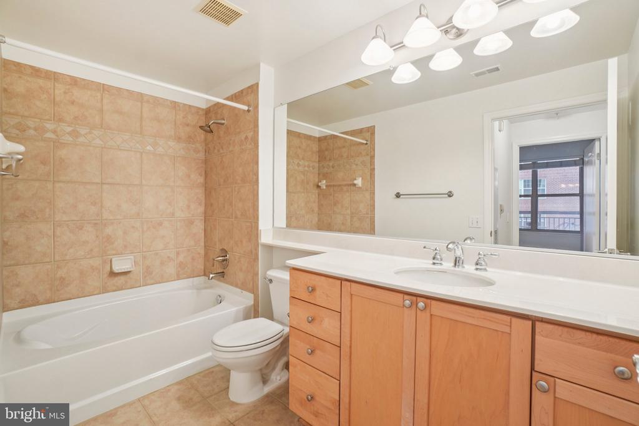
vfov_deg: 77.3
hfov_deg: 100.4
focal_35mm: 15
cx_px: 320
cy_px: 213
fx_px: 266
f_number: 7.1
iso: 100
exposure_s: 1/1.67
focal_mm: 10
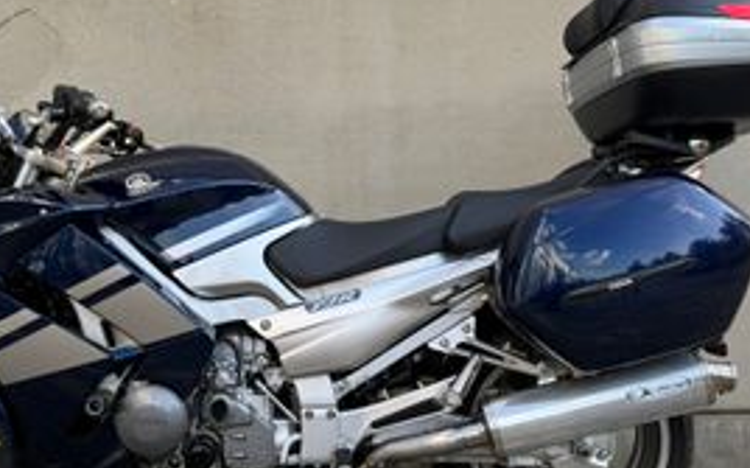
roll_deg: +0.7
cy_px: 241
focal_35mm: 38
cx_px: 305
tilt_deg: -1.0
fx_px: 776
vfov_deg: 33.5
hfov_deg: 51.3
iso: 80
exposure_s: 1/742
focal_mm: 6.76
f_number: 1.78
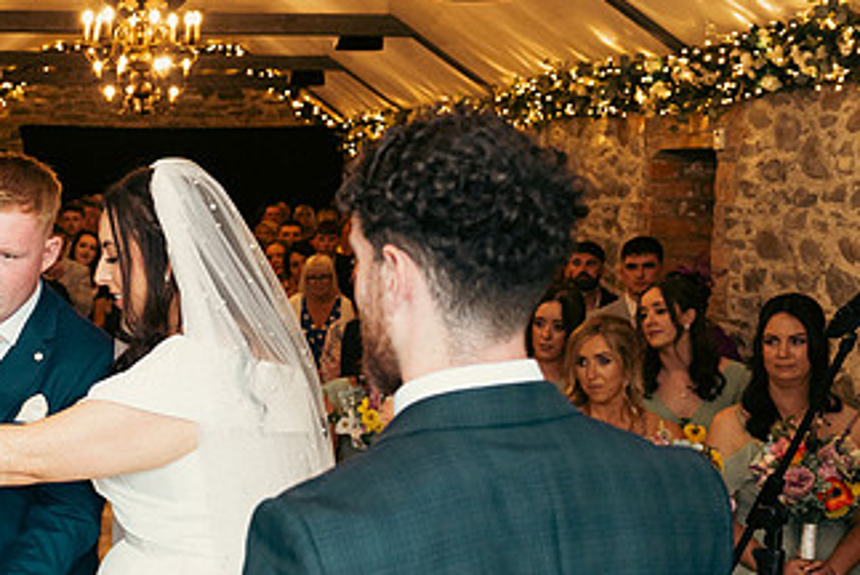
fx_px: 1674
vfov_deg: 19.5
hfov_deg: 27.8
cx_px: 99
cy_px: 369
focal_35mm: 70
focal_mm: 26
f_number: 3.5
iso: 1250
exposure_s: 1/160
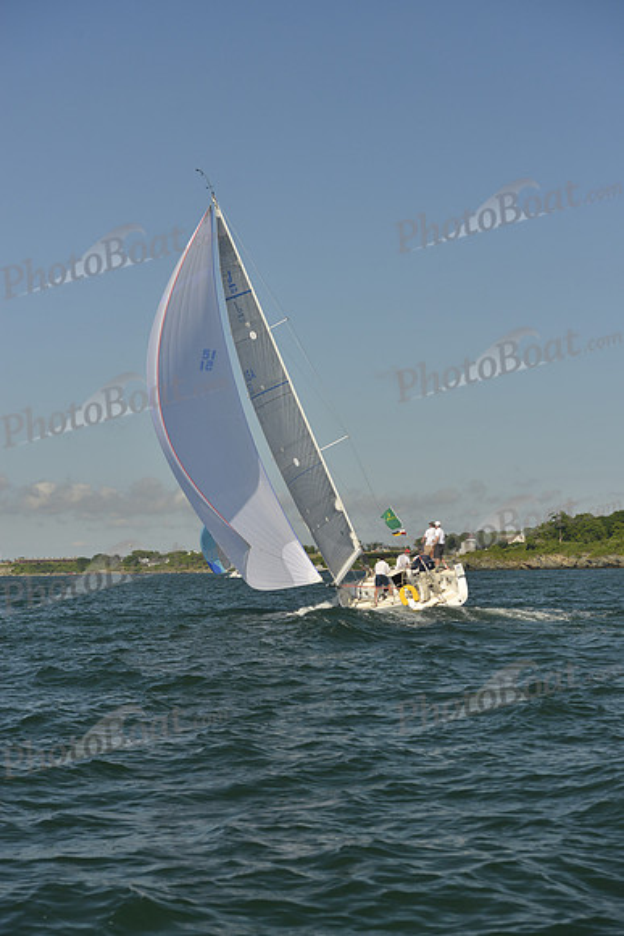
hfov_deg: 19.5
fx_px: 1819
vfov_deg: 28.8
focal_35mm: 70
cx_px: 312
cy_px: 468
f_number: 6.3
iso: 400
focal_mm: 70
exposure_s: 1/1250
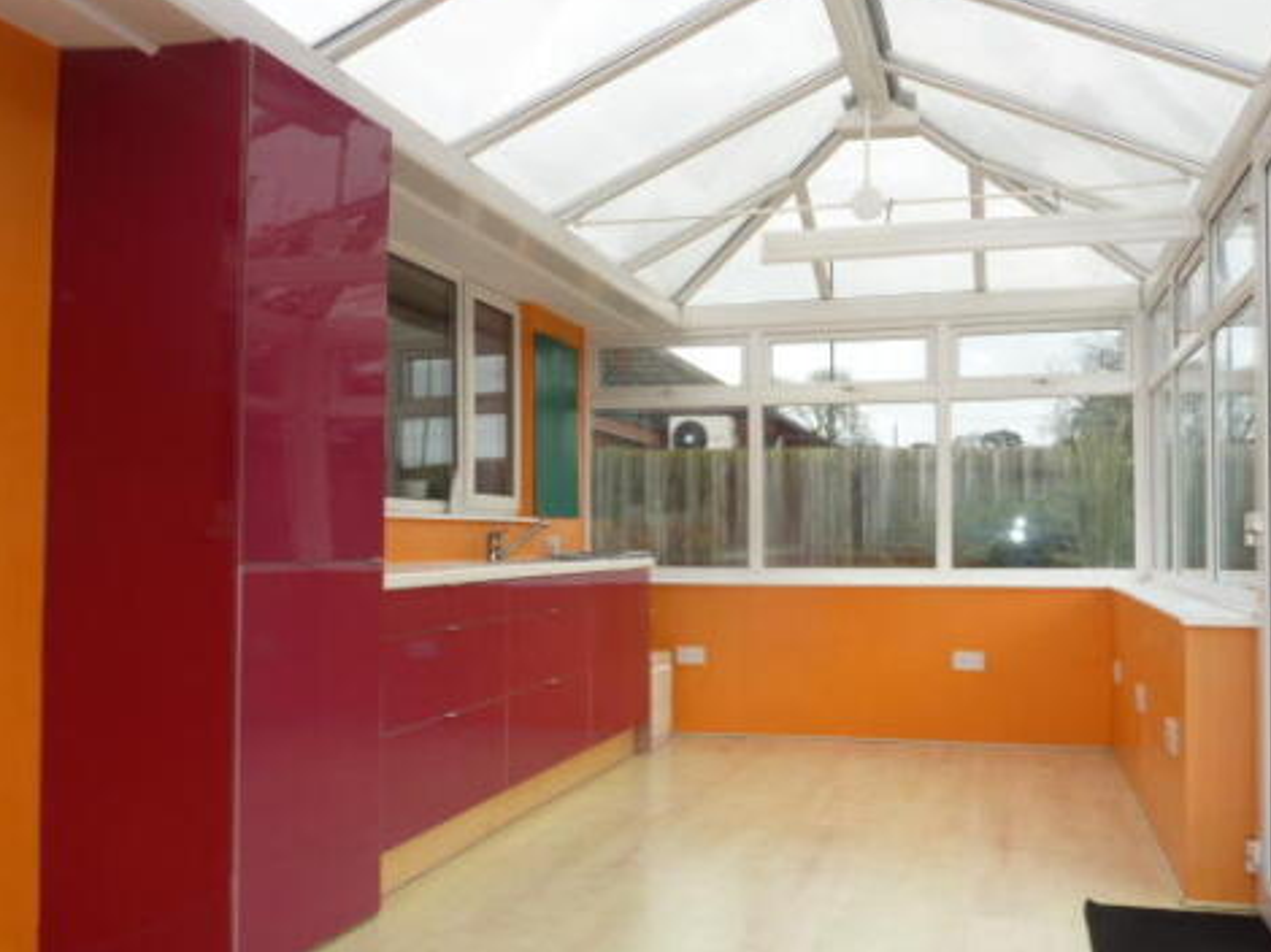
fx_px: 1138
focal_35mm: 31
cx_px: 734
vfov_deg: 45.4
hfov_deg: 58.1
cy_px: 507
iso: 100
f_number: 4
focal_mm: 4.1
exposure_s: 1/200
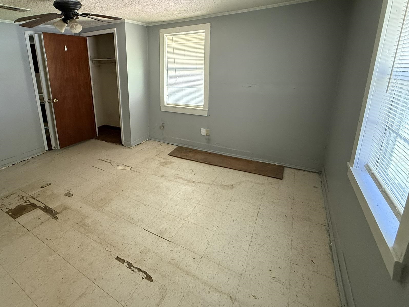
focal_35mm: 18
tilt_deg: -13.4
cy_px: 118
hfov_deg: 86.7
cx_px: 164
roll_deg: +1.3
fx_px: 213
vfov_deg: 70.6
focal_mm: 2.22
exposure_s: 1/60
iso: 500
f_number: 2.2
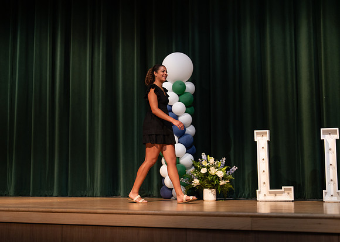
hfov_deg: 35.8
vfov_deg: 26.0
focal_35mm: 54
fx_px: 526
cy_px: 121
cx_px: 154
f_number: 1.2
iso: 500
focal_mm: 50
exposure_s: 1/320
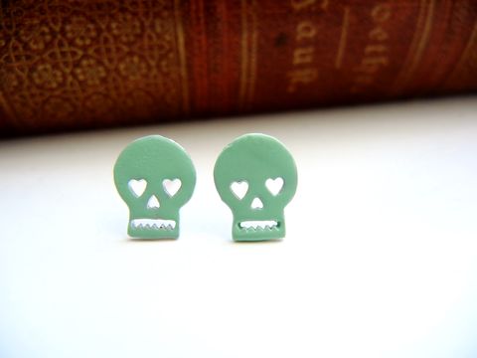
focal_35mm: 30
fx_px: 413
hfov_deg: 60.0
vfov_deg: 46.8
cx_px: 238
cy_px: 179
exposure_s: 1/9.7
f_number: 3.5
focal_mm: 5.4
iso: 160
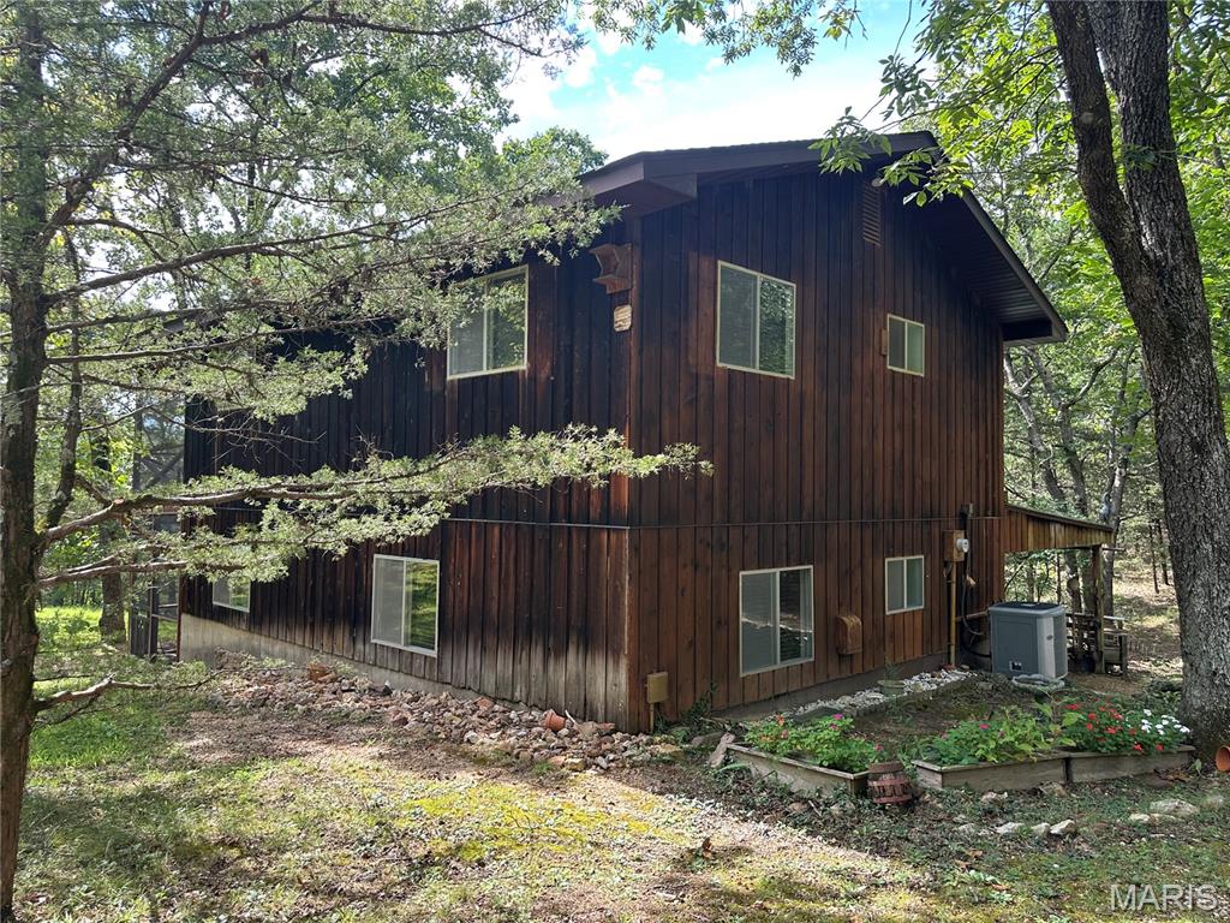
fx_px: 853
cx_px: 615
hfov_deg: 71.6
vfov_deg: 56.8
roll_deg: -2.3
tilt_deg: +2.7
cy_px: 462
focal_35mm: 24
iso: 80
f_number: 1.78
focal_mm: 6.86
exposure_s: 1/462
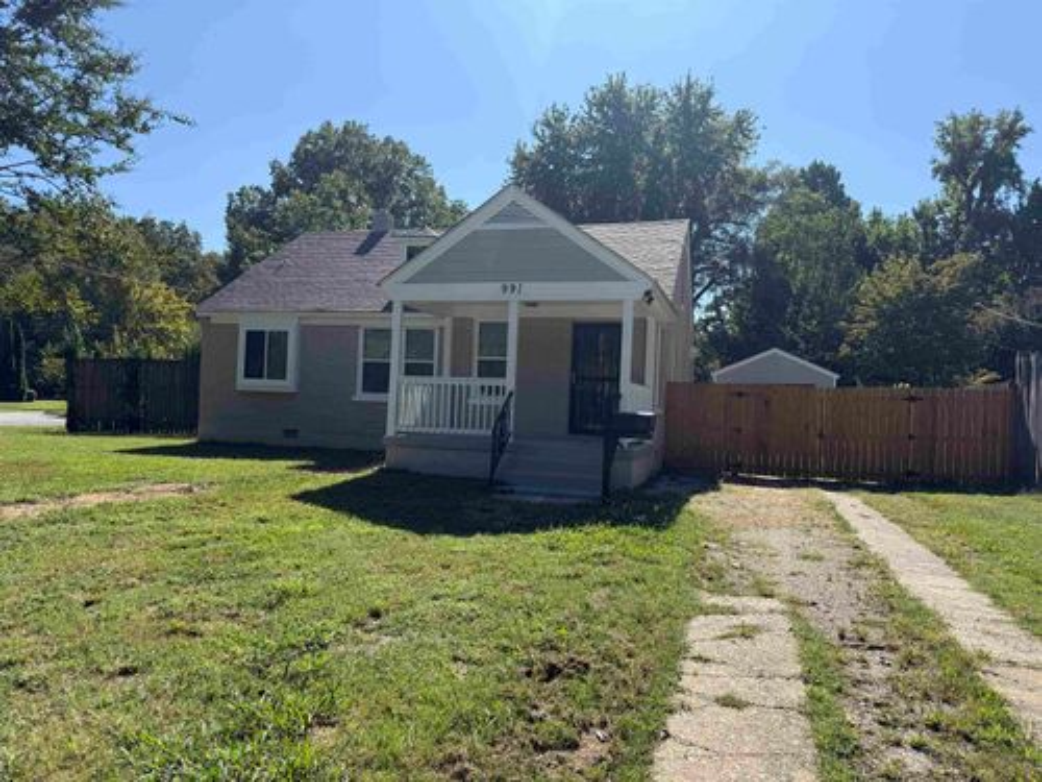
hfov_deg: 71.6
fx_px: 722
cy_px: 391
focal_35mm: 24
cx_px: 521
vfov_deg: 56.8
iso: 80
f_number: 1.78
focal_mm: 6.76
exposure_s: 1/3759
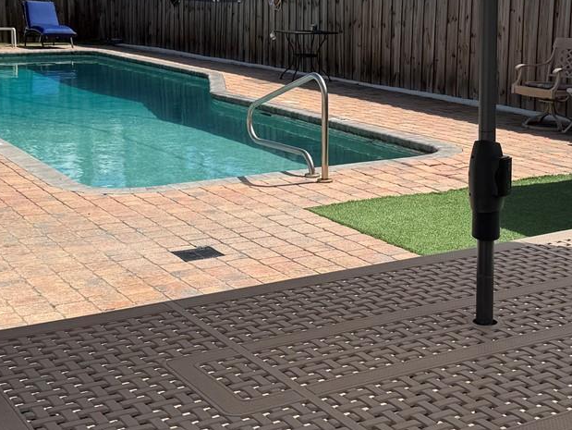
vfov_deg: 23.5
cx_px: 373
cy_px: 131
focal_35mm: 62
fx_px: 1025
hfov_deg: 31.0
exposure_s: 1/5814
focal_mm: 6.76
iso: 80
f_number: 1.78
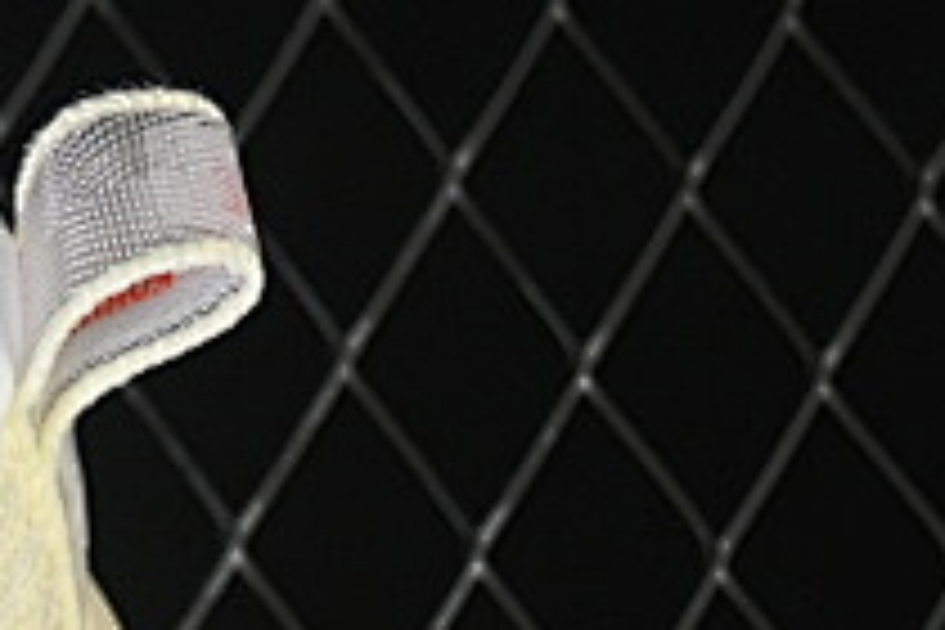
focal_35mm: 386
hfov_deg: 5.2
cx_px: -1354
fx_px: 10132
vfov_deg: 3.5
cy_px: 1436
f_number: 7.1
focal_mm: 50
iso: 160
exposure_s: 1/80
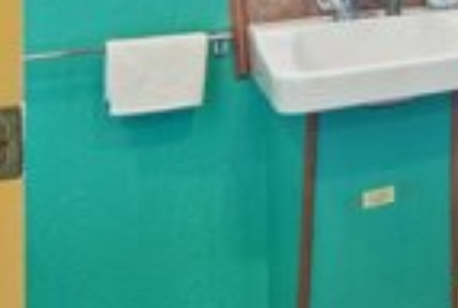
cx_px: 958
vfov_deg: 18.5
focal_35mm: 67
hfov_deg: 17.9
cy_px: -127
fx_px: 854
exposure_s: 1/10
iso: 800
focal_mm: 15
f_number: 7.1
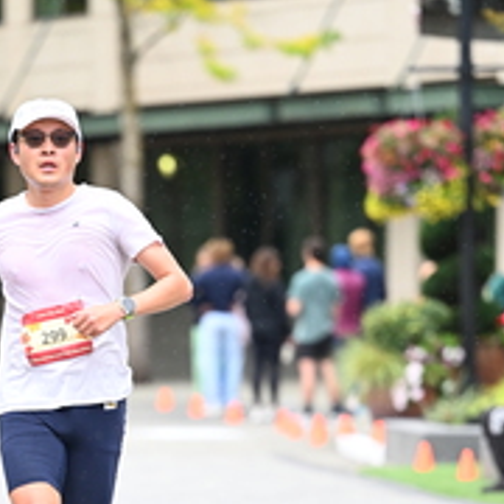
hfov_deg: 4.7
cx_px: 97
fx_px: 6194
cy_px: 538
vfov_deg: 4.6
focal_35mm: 376
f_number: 2.8
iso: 1250
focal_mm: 145
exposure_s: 1/1250
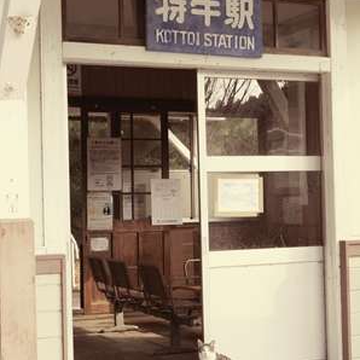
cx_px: 180
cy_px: 179
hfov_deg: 22.8
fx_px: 894
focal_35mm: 76
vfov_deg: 22.8
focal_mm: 32
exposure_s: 1/125
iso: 250
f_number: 5.6
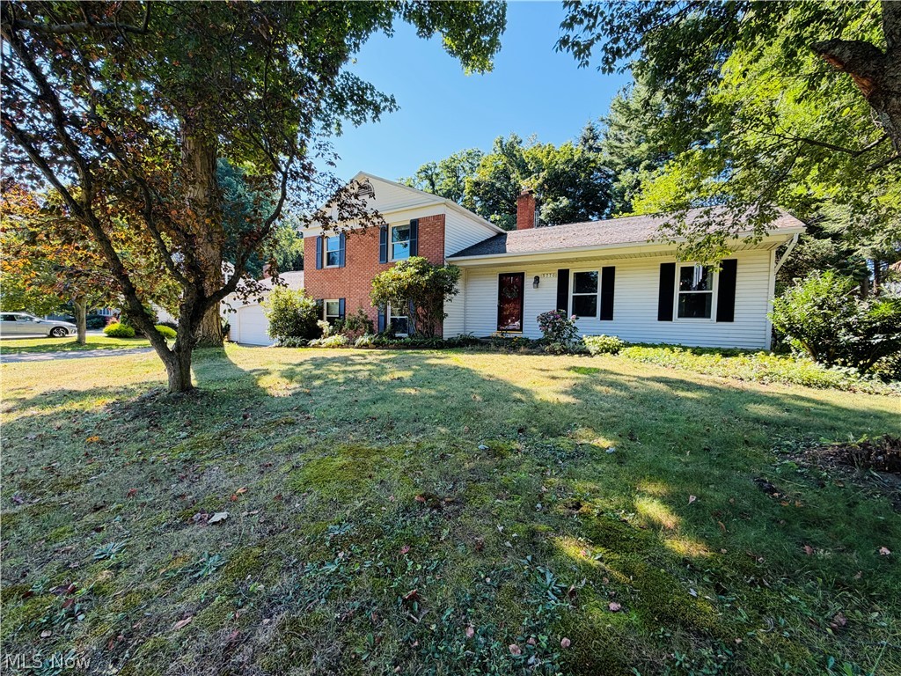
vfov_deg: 85.7
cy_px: 338
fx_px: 364
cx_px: 450
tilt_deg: -2.8
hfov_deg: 102.1
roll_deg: -1.6
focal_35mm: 14
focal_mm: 2.22
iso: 50
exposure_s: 1/216
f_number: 2.2
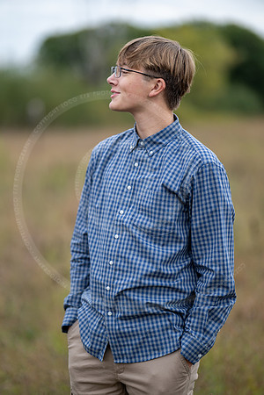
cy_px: 198
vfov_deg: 23.9
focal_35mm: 85
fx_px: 935
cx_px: 132
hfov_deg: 16.1
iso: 500
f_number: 1.2
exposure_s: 1/400
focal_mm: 85
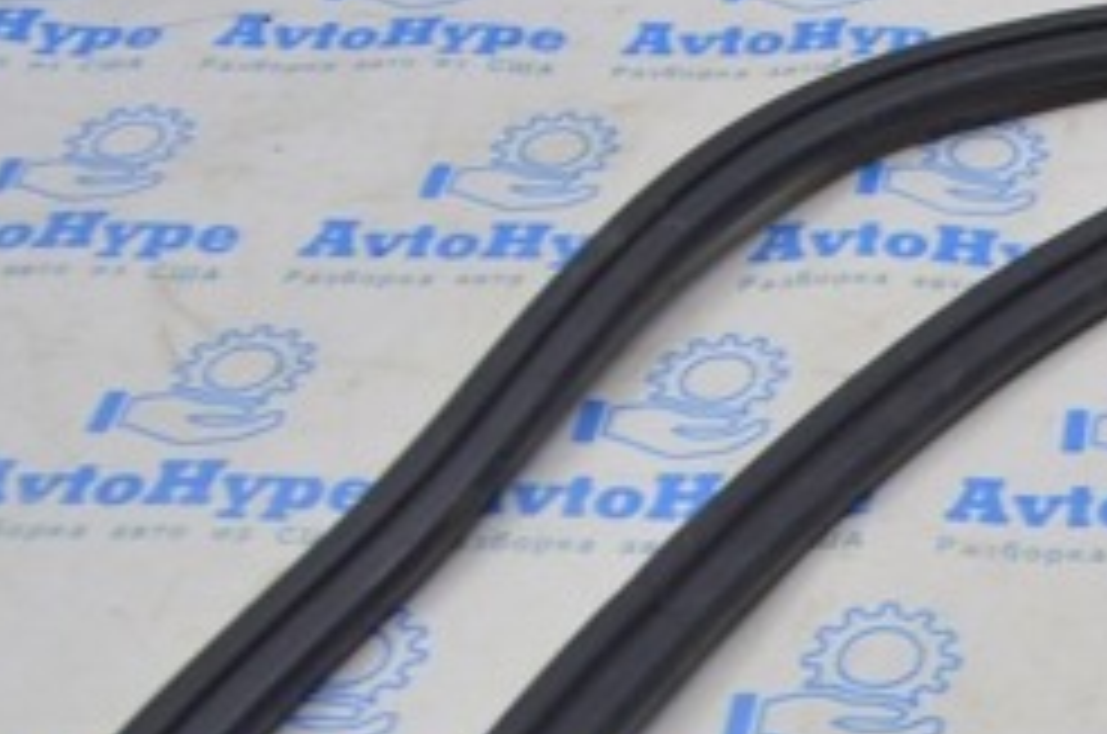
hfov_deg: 22.1
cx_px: 1282
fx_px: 2639
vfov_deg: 15.5
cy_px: 750
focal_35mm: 86
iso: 400
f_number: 5.6
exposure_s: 1/25
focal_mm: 22
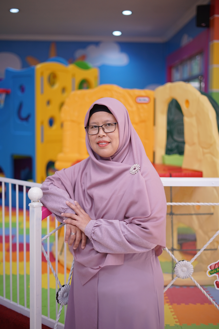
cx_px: 110
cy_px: 164
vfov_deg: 39.6
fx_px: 456
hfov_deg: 27.0
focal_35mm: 50
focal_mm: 50
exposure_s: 1/100
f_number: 1.8
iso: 320
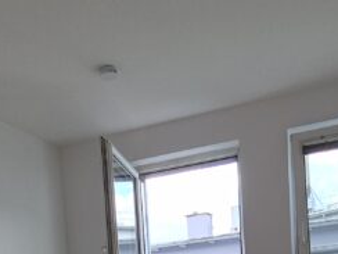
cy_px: 369
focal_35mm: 48
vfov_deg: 24.4
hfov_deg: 39.6
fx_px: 469
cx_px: 148
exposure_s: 1/142
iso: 50
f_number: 2.2
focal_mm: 2.2
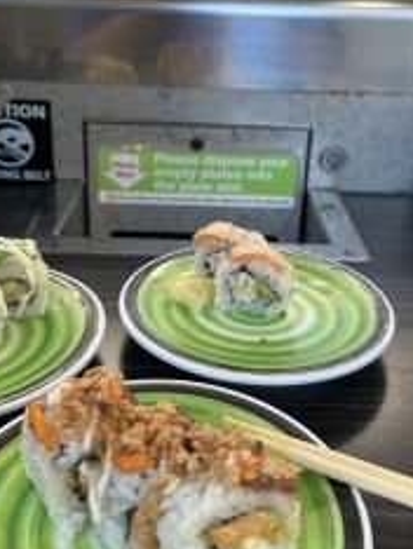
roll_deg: -2.0
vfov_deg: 45.2
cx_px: 209
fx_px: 651
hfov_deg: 35.2
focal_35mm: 41
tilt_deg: -21.4
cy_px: 197
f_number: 1.78
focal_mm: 6.86
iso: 50
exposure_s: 1/124
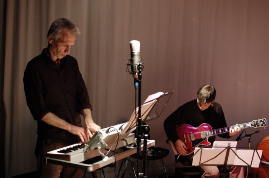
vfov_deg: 25.7
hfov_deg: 37.9
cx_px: 134
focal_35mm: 52
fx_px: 392
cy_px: 89
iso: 1600
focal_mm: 35
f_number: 3.2
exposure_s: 1/40
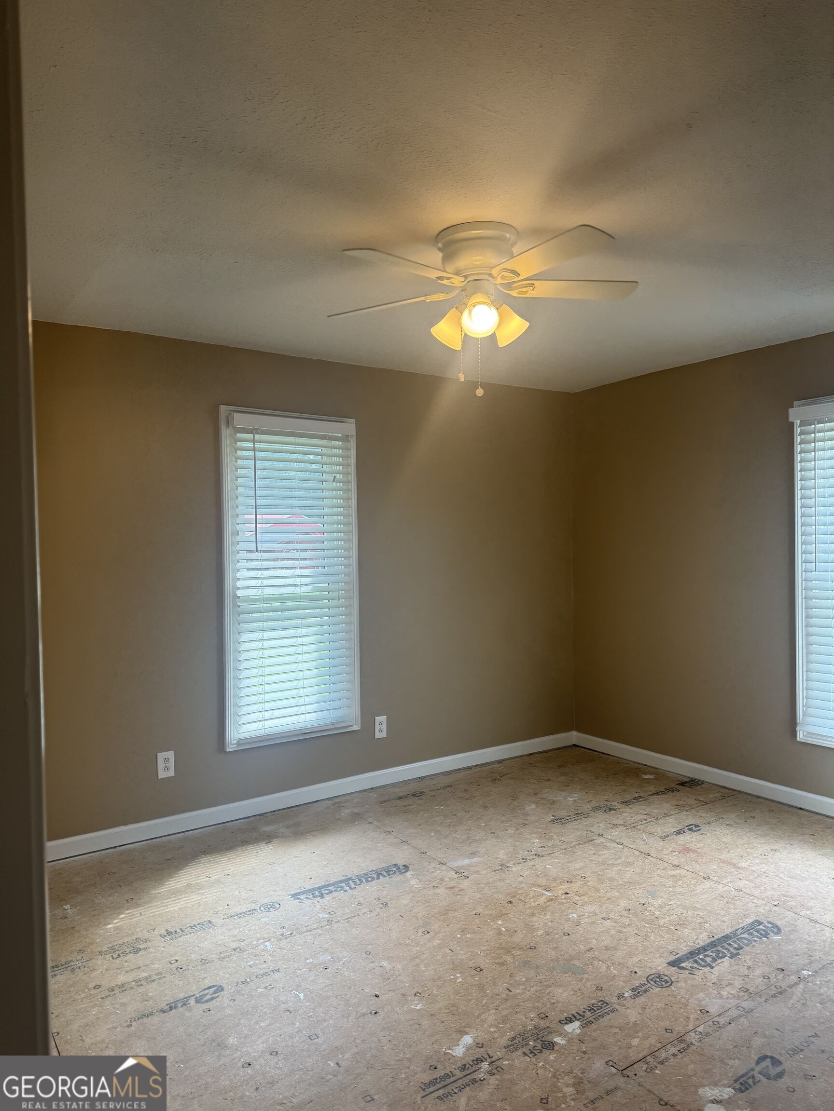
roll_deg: +0.8
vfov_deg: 71.6
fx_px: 771
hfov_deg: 56.8
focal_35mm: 24
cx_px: 417
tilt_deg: -1.5
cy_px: 556
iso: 80
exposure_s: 1/178
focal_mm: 6.76
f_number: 1.78
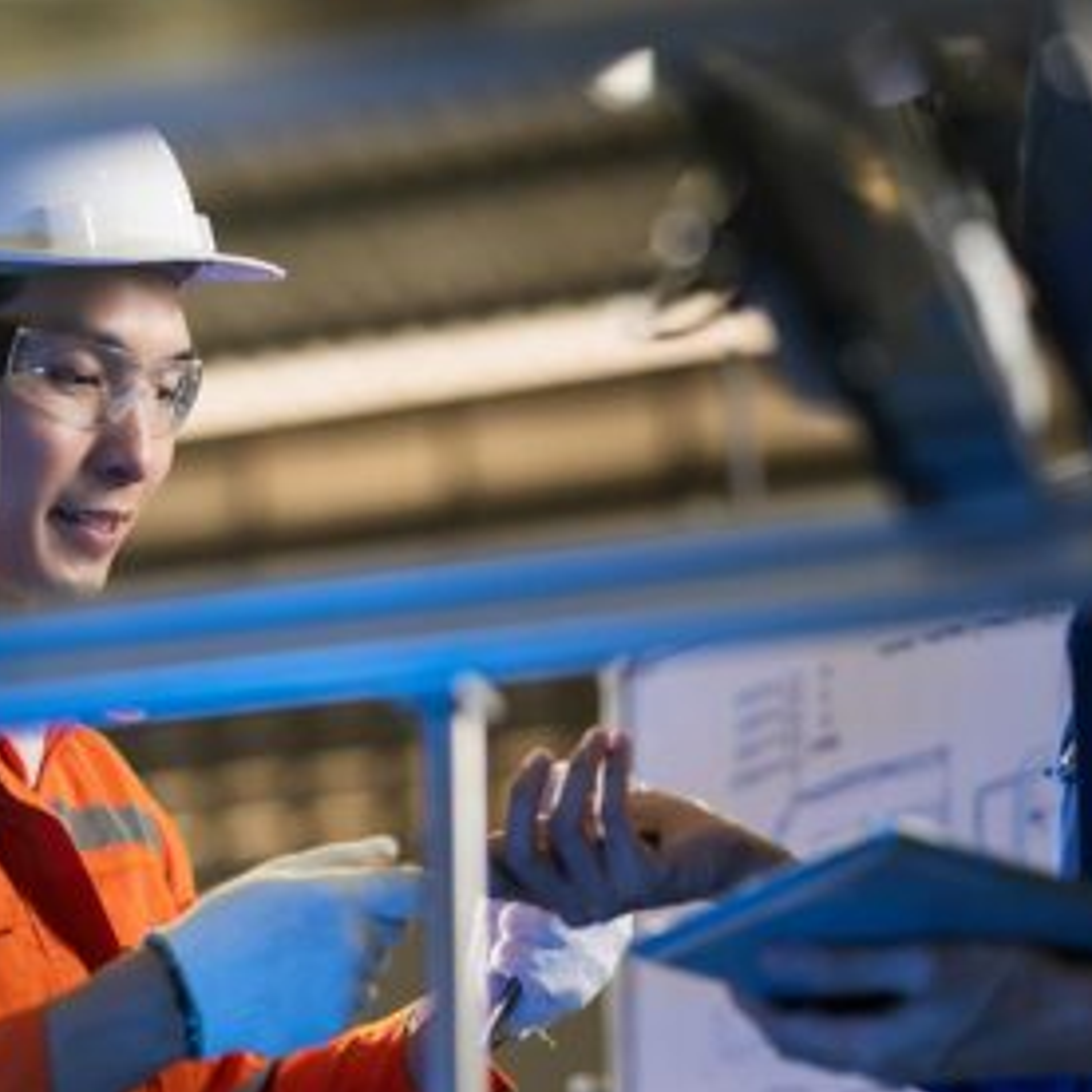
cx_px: 590
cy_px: 550
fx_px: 3926
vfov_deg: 15.8
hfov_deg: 15.8
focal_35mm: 110
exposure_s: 1/250
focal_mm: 85
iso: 400
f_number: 2.2
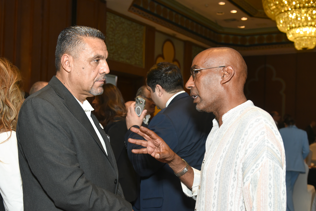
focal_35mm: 44
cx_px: 158
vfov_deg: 30.5
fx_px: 386
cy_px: 106
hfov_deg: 44.5
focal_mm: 44
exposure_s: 1/160
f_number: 6.3
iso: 2000
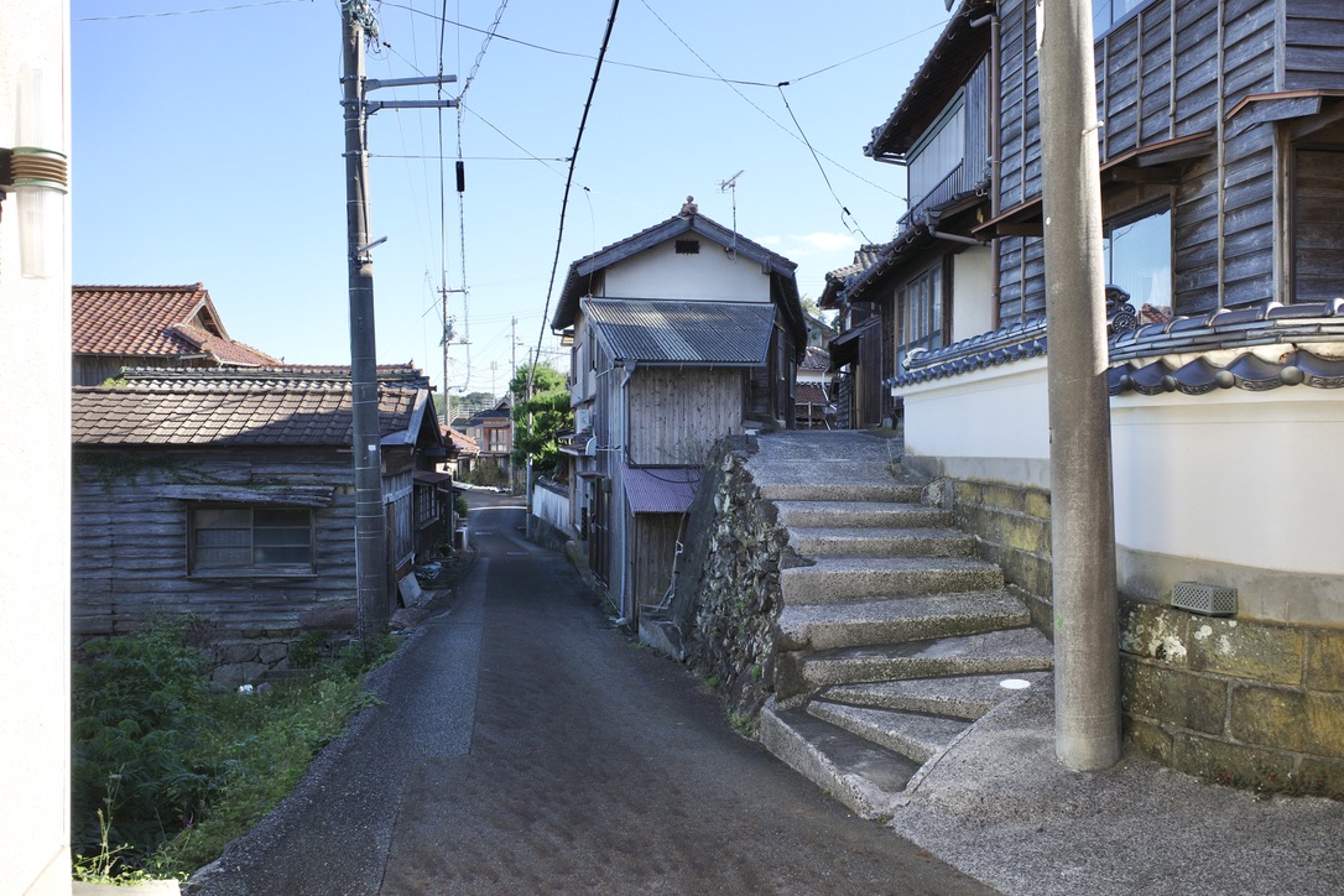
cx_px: 672
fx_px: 1045
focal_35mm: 28
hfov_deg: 65.5
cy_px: 448
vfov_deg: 46.4
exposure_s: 1/400
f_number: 5
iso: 200
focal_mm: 18.3
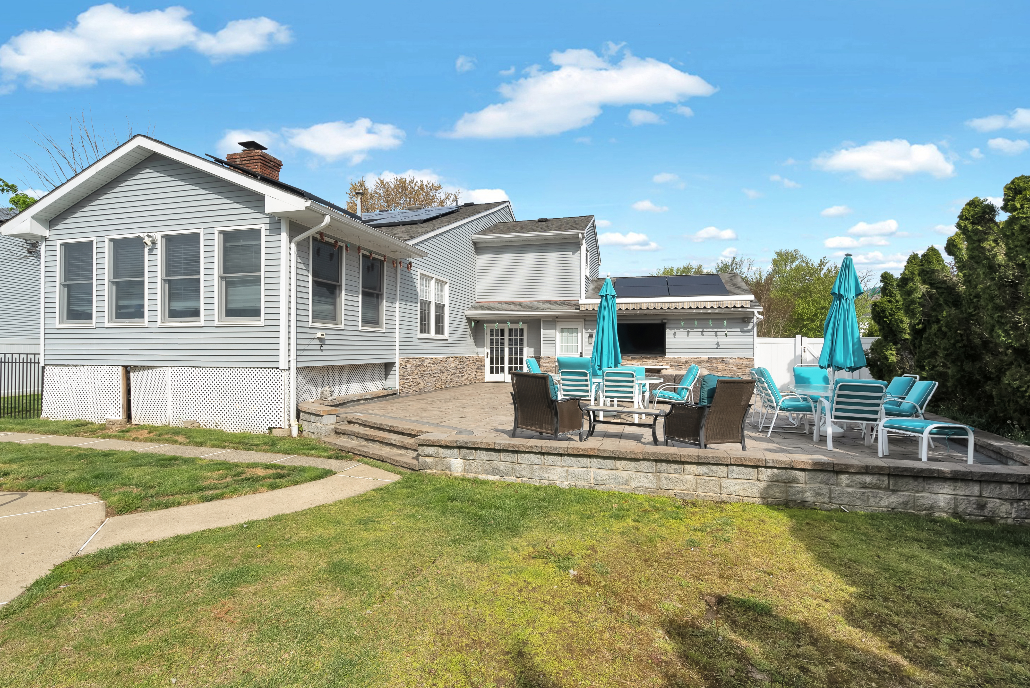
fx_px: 458
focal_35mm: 16
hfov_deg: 96.7
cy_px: 344
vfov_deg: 73.8
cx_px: 515
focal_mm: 16
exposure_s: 1/320
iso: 100
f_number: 8
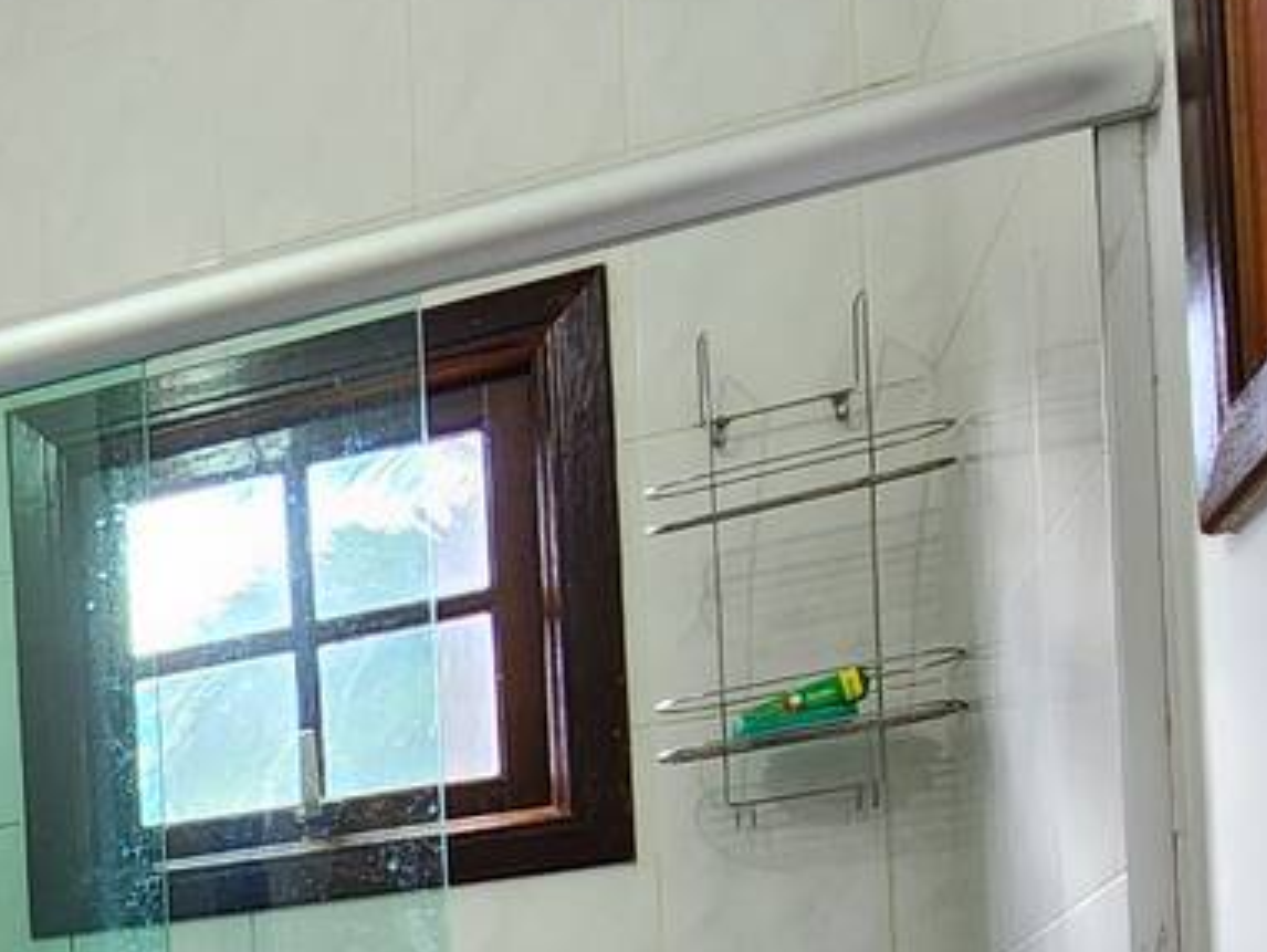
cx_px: -464
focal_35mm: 49
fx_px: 1795
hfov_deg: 29.5
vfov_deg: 24.8
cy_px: 1317
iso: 320
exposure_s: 1/30
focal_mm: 2.2
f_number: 2.2
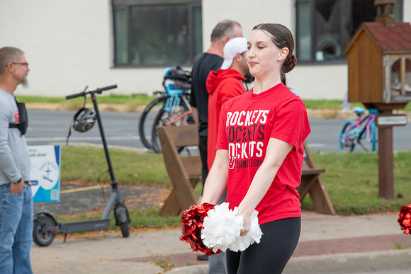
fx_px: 3426
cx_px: 206
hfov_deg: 6.9
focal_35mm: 300
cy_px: 137
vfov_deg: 4.6
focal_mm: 300
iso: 3200
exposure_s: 1/250
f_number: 11
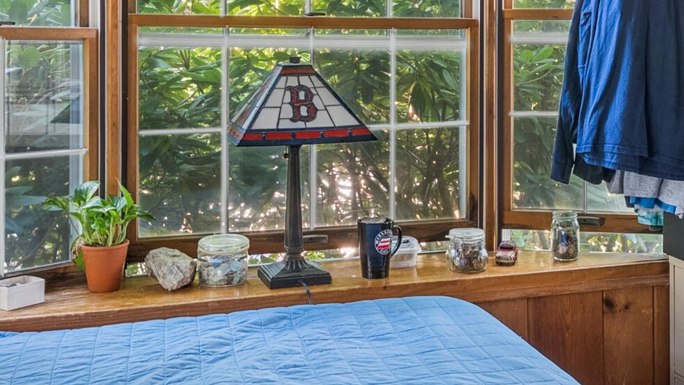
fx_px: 925
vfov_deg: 22.8
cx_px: 420
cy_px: 23
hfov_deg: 40.3
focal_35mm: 51
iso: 320
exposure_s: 1/10
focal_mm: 16
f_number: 7.1
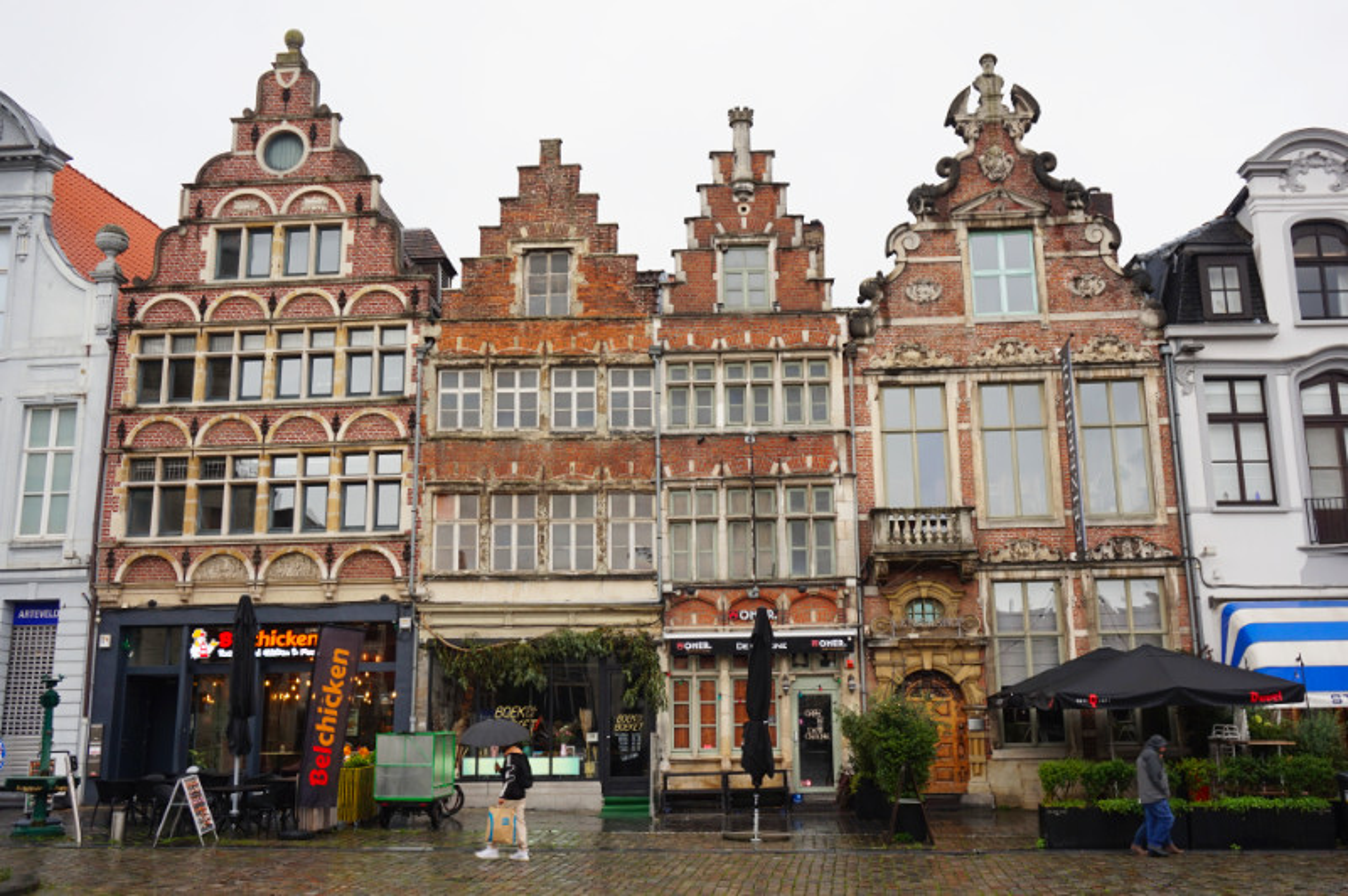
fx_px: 1291
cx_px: 674
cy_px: 448
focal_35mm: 34
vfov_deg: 38.3
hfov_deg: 55.1
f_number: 5.6
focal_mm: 23
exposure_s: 1/60
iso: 100
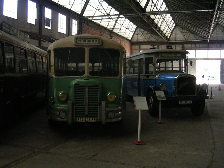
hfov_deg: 49.0
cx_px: 112
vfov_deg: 37.7
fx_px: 246
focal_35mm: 38
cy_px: 84
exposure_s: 1/90
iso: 200
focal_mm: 5.8
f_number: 2.8
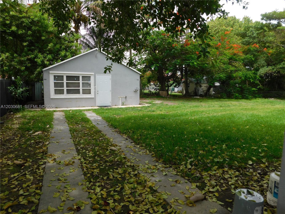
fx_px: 189
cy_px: 107
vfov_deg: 58.9
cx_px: 142
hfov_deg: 73.9
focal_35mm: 23
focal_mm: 4
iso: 125
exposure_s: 1/800
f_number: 3
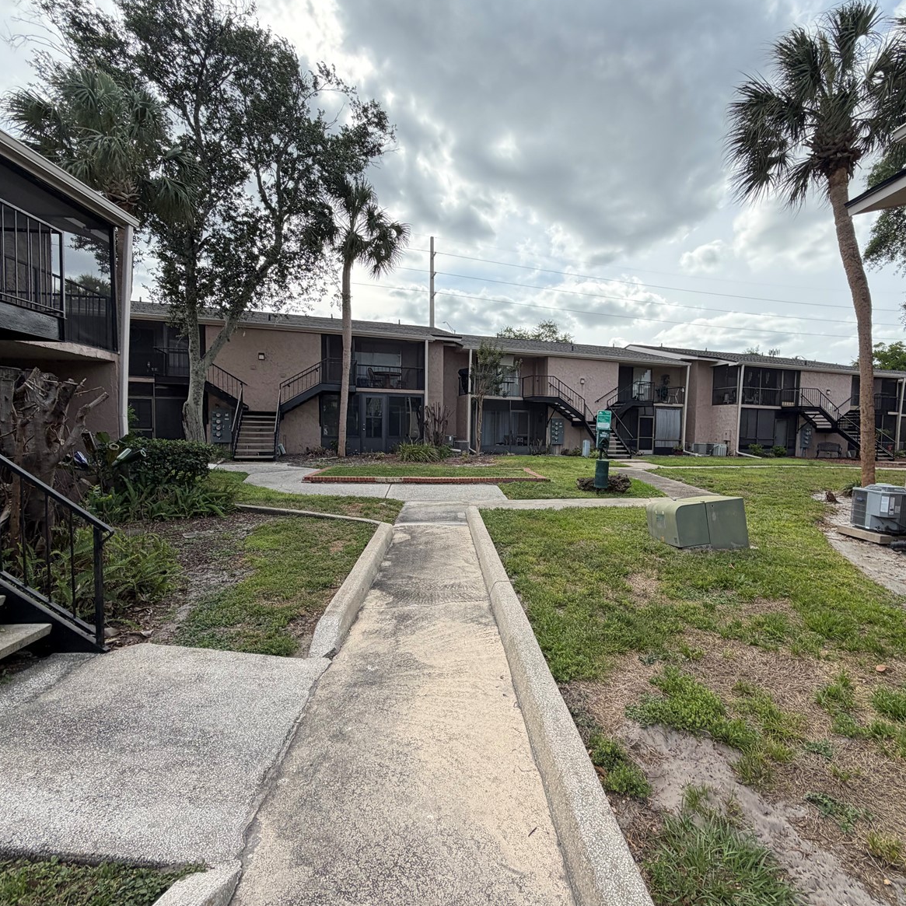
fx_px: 503
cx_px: 496
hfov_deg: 83.7
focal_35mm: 17
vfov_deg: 84.0
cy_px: 455
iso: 40
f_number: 2.2
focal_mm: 2.22
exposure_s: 1/770
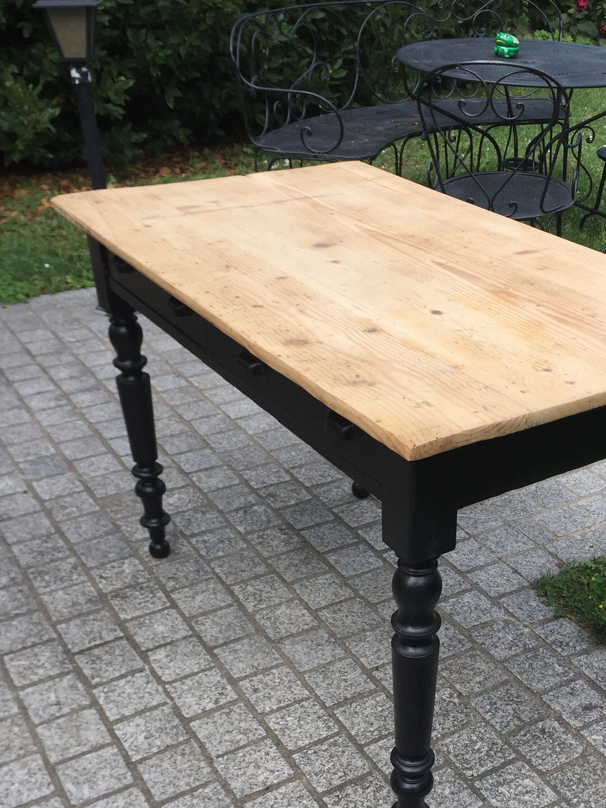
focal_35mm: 42
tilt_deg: -33.2
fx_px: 981
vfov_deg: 44.2
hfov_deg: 33.9
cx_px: 425
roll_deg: -0.8
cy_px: 530
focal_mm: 4.15
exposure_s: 1/879
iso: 32
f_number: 2.2
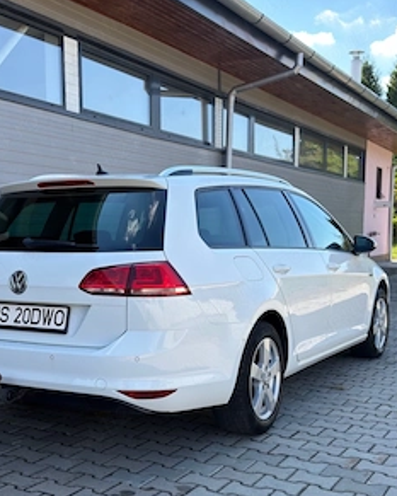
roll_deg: +0.4
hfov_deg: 32.0
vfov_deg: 39.3
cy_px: 309
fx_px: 690
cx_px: 150
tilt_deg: -6.7
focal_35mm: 47
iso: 80
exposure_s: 1/1692
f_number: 1.78
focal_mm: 6.76
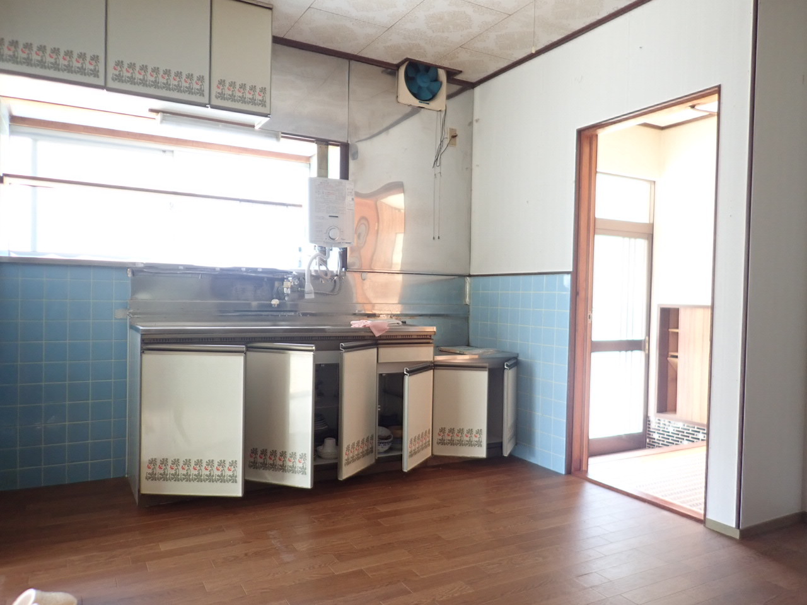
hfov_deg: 69.4
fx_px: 583
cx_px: 404
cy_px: 302
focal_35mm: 25
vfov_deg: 54.9
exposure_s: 1/30
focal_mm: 4.5
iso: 200
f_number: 2
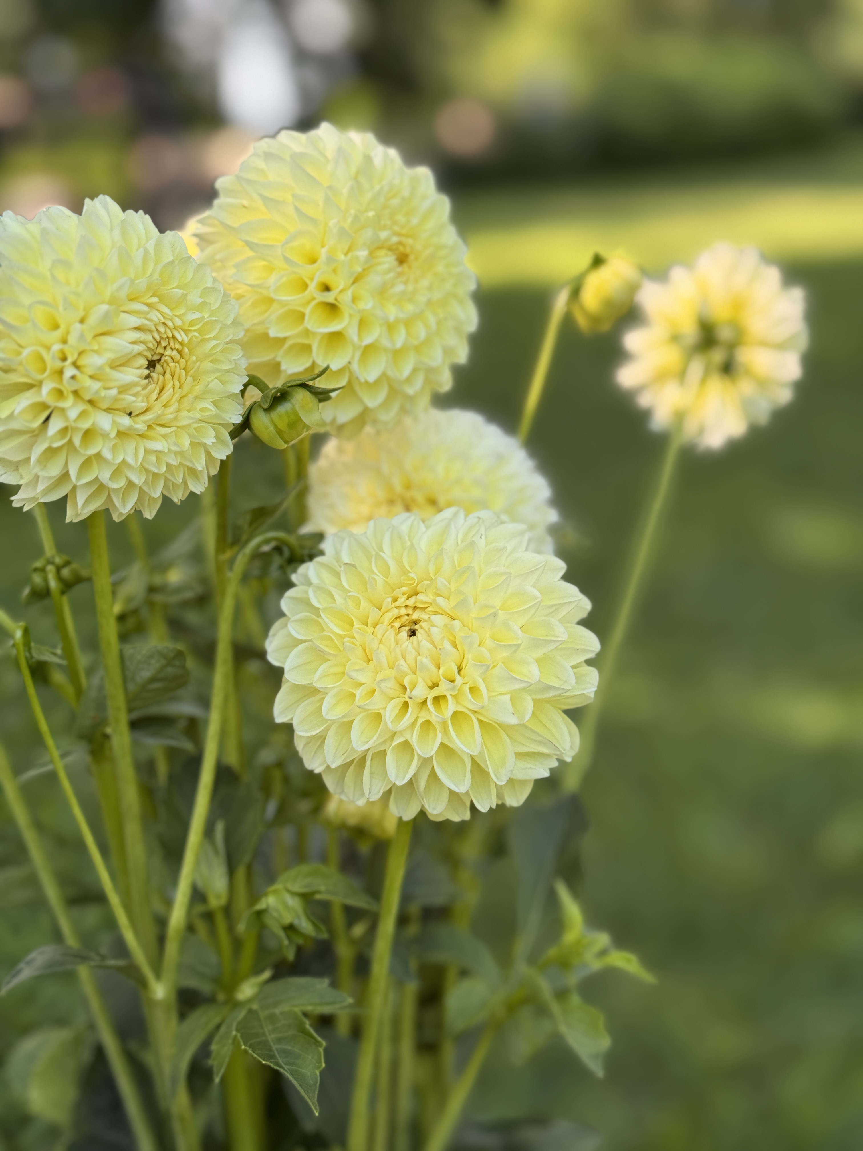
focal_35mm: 48
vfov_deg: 39.7
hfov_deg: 30.3
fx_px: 1596
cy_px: 576
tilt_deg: -15.4
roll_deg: +3.9
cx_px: 432
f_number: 1.78
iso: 64
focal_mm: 6.76
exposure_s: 1/664
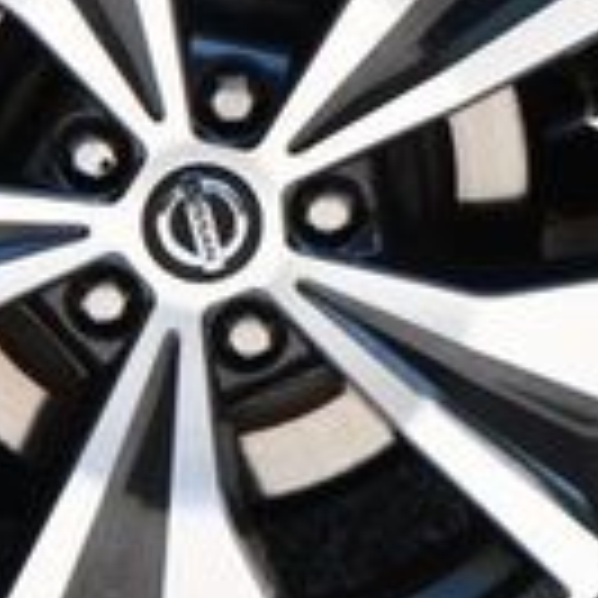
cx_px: 130
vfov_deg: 3.2
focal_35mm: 550
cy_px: 135
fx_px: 10750
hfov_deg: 3.2
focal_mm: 90
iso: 250
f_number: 5.6
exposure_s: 1/250
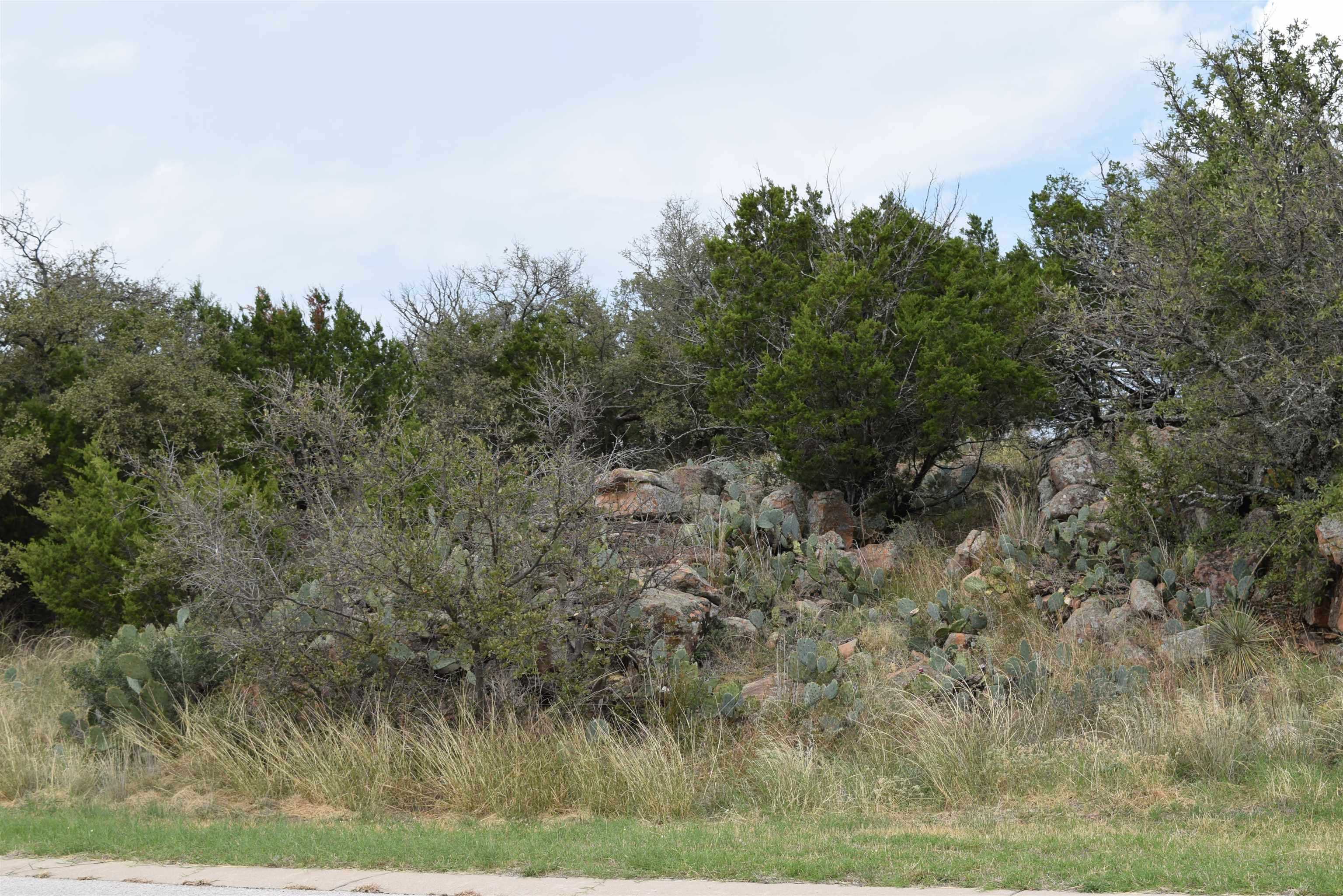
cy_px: 448
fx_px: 1958
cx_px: 672
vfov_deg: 25.8
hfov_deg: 37.9
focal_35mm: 52
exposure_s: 1/200
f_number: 9
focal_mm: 35
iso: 100
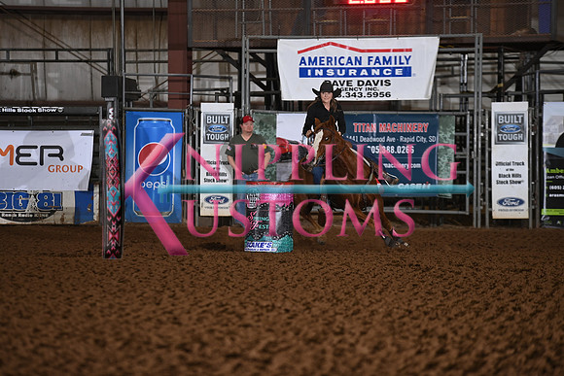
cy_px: 188
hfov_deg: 10.3
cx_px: 282
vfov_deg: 6.9
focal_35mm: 200
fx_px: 3134
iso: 800
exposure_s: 1/250
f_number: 3.2
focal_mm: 200
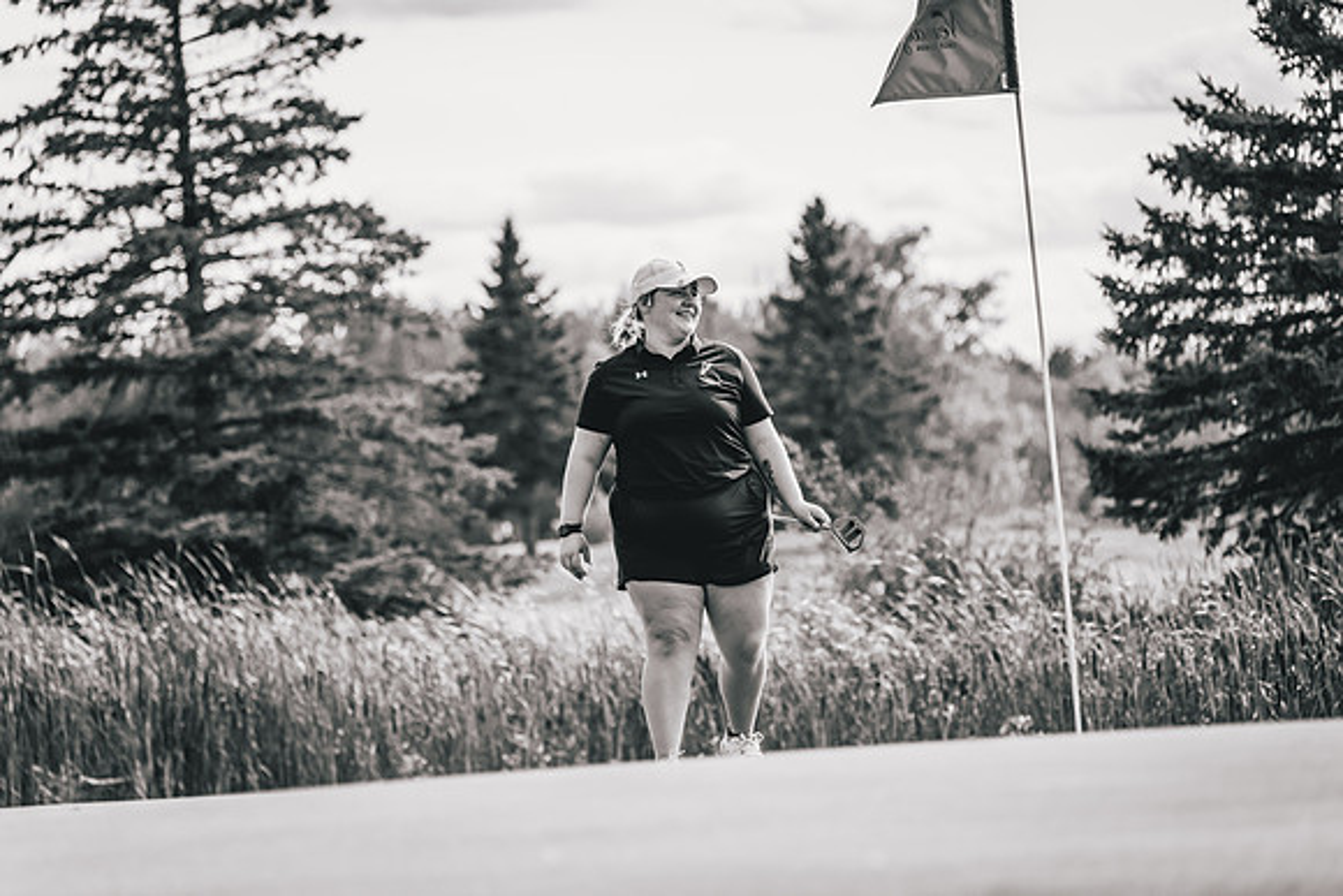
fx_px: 8466
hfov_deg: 9.1
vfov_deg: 6.1
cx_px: 672
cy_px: 448
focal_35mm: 227
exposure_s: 1/1250
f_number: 6.3
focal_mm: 223
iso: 400
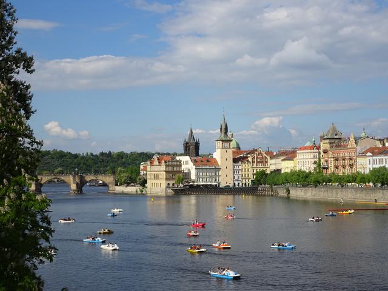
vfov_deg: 23.7
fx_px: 695
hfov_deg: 31.2
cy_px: 146
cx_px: 194
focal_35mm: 62
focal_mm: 10.59
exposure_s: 1/800
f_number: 4.5
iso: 80
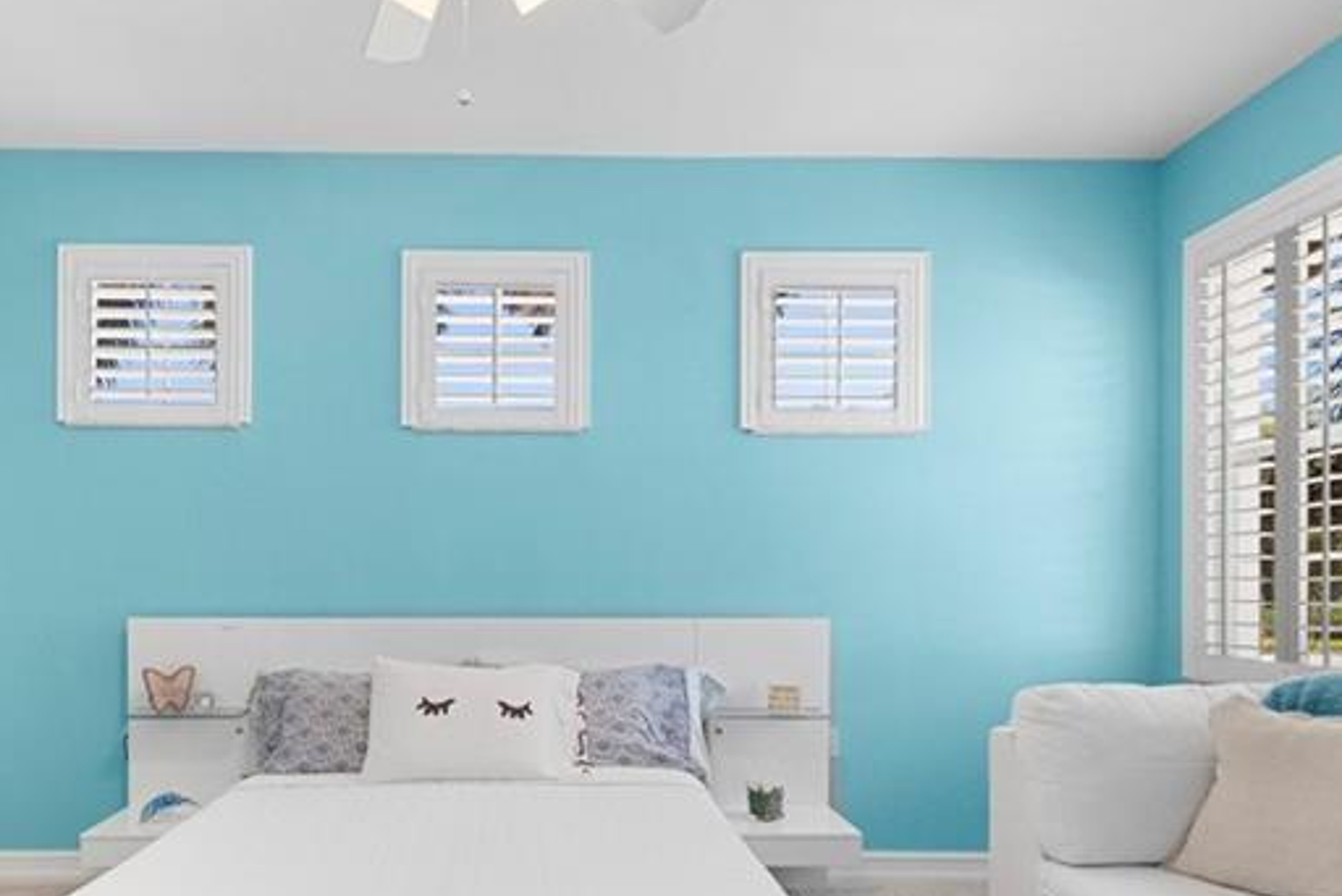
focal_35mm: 24
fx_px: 895
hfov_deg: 72.9
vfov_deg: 52.3
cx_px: 537
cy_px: 586
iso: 2000
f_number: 9
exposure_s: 1/25
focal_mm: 12
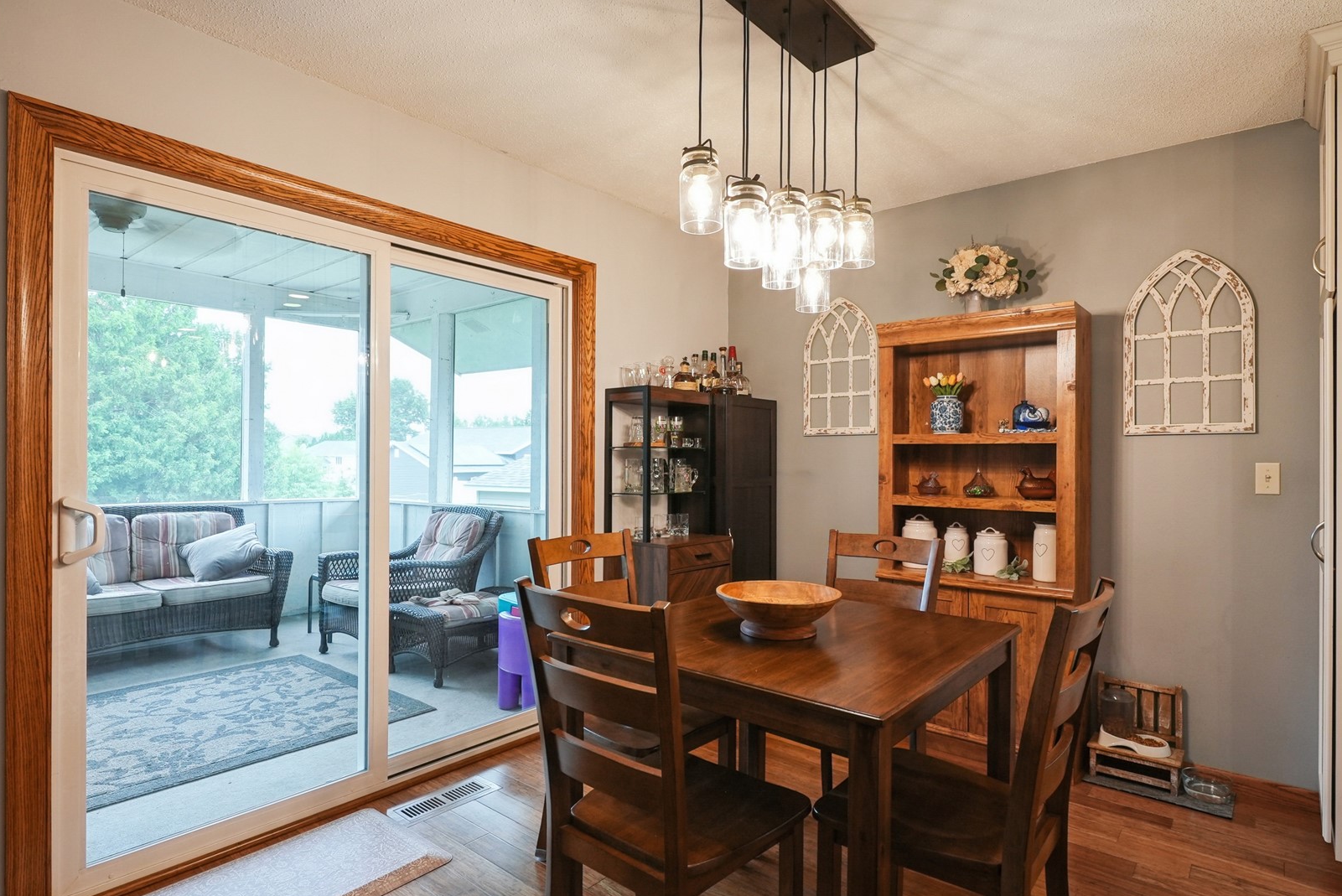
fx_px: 671
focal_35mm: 18
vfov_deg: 67.4
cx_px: 701
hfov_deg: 89.9
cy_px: 461
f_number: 9
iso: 400
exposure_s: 1/15
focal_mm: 17
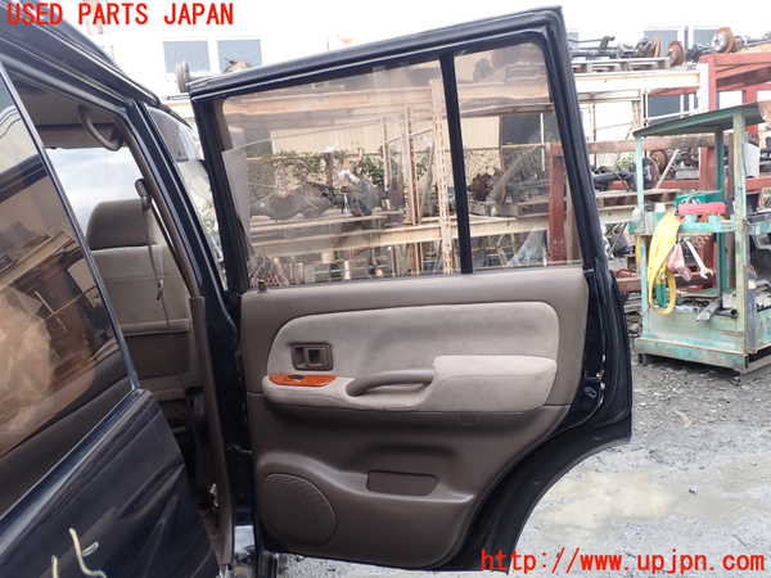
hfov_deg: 60.0
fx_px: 668
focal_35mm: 30
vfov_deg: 46.8
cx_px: 386
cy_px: 289
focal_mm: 5.4
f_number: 3.2
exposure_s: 1/160
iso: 100
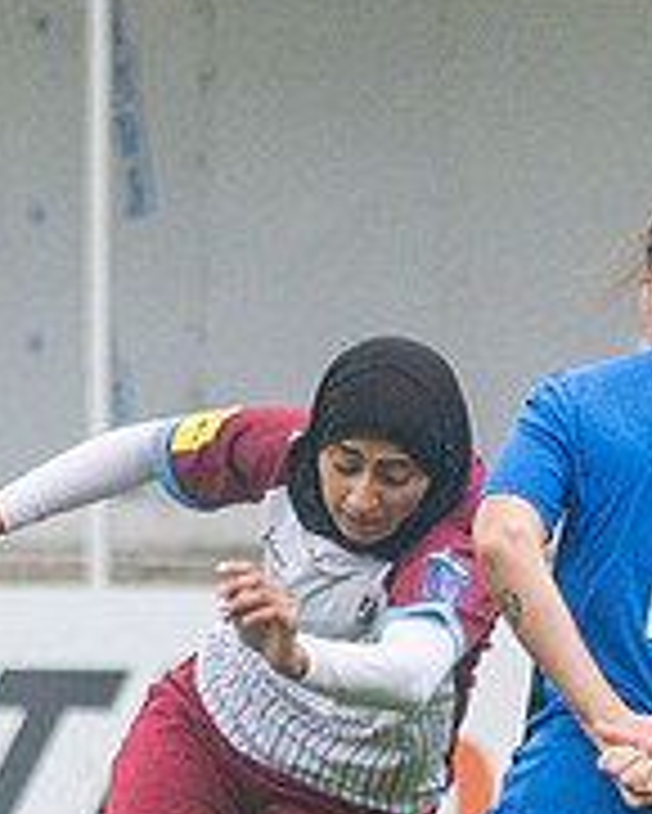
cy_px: 945
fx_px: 31909
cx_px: 186
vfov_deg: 1.5
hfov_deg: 1.2
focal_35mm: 1324
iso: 400
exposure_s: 1/1000
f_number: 4
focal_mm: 135
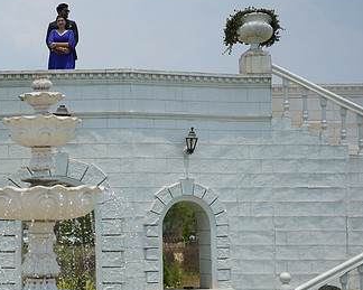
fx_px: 902
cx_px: 41
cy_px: 147
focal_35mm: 84
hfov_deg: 22.2
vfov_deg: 18.3
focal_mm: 50
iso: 125
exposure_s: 1/6400
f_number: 2.2
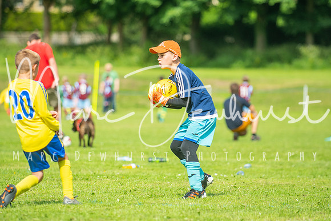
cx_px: 166
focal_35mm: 262
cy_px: 110
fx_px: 2414
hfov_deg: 7.8
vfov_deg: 5.2
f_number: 3.2
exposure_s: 1/1600
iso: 250
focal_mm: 175
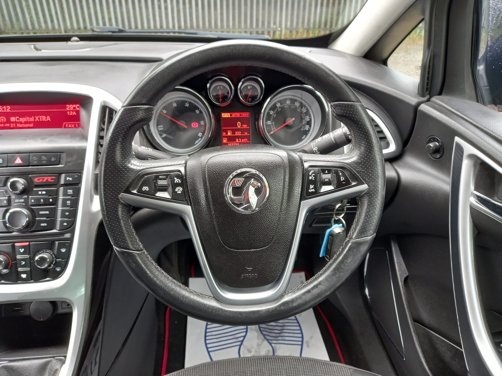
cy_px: 188
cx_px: 251
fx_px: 363
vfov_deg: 54.9
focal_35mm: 25
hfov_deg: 69.4
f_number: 2
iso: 200
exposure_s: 1/60
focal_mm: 4.6
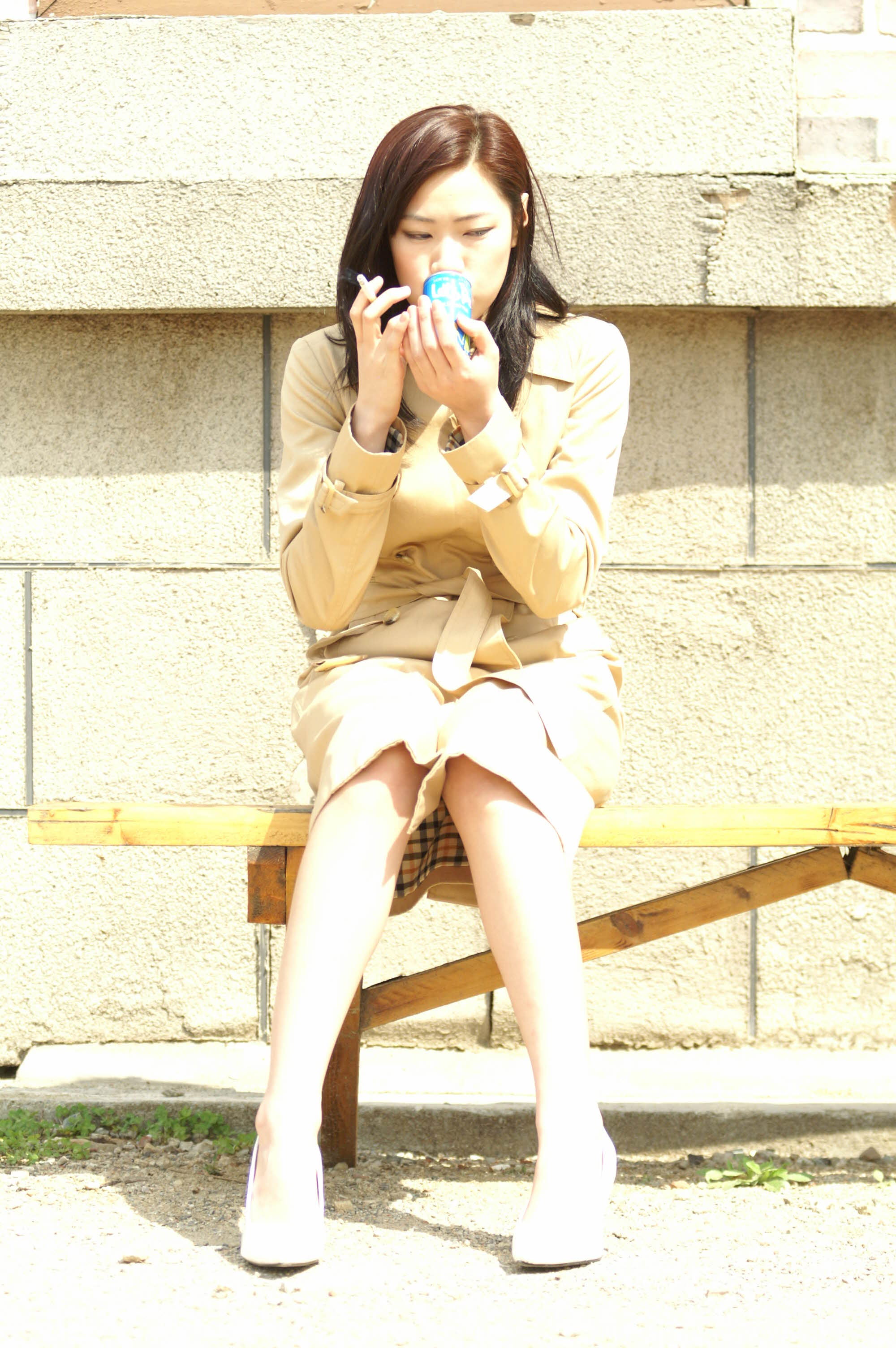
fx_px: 4488
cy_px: 674
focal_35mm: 120
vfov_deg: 17.1
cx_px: 448
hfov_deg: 11.4
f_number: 3.5
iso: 400
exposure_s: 1/2000
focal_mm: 80
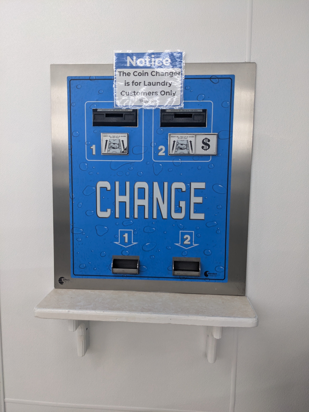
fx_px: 321
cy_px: 206
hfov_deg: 51.4
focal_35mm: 27
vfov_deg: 65.3
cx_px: 154
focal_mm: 4.38
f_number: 1.73
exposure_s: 1/120
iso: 162
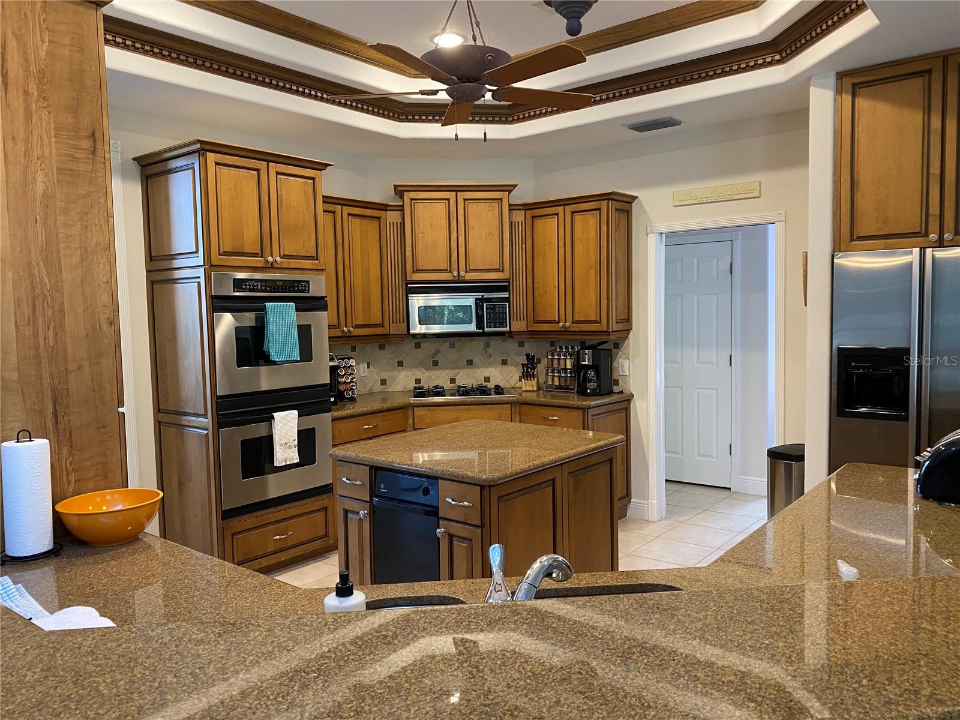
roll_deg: +0.4
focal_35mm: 26
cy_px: 360
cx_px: 480
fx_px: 721
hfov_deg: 67.3
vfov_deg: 53.1
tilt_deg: -3.5
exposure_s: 1/60
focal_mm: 4.25
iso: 160
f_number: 1.8
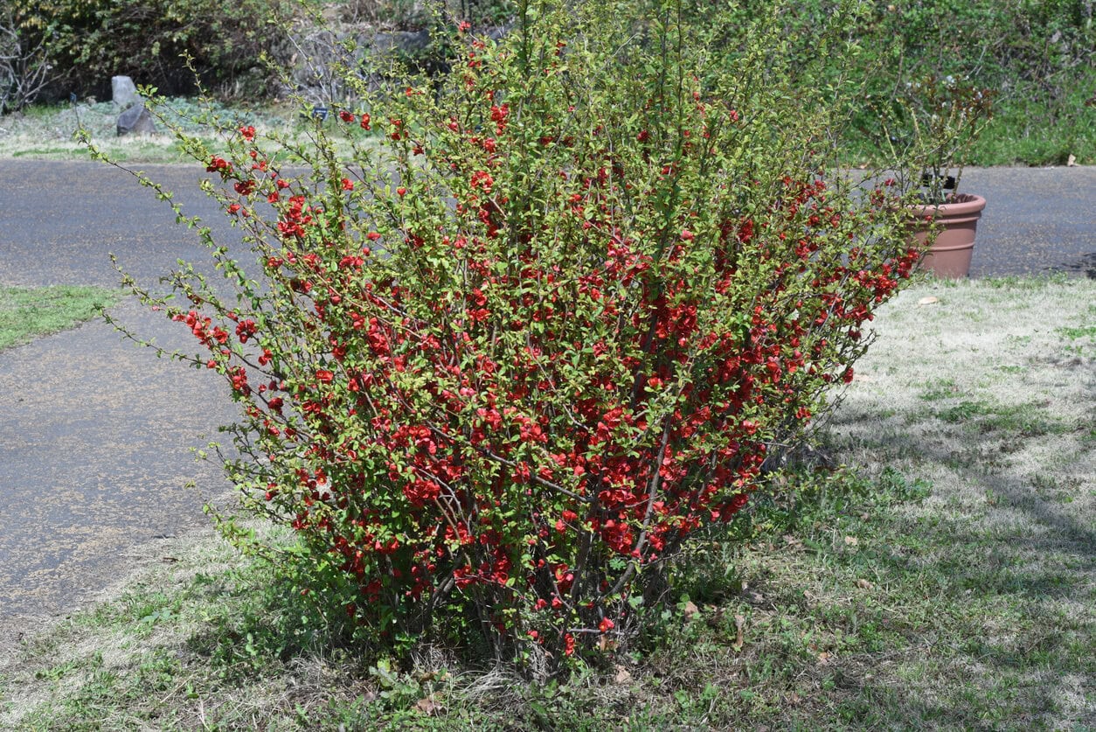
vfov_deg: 15.2
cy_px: 366
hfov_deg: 22.6
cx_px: 548
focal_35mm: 90
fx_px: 2741
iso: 200
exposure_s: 1/125
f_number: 18
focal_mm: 90
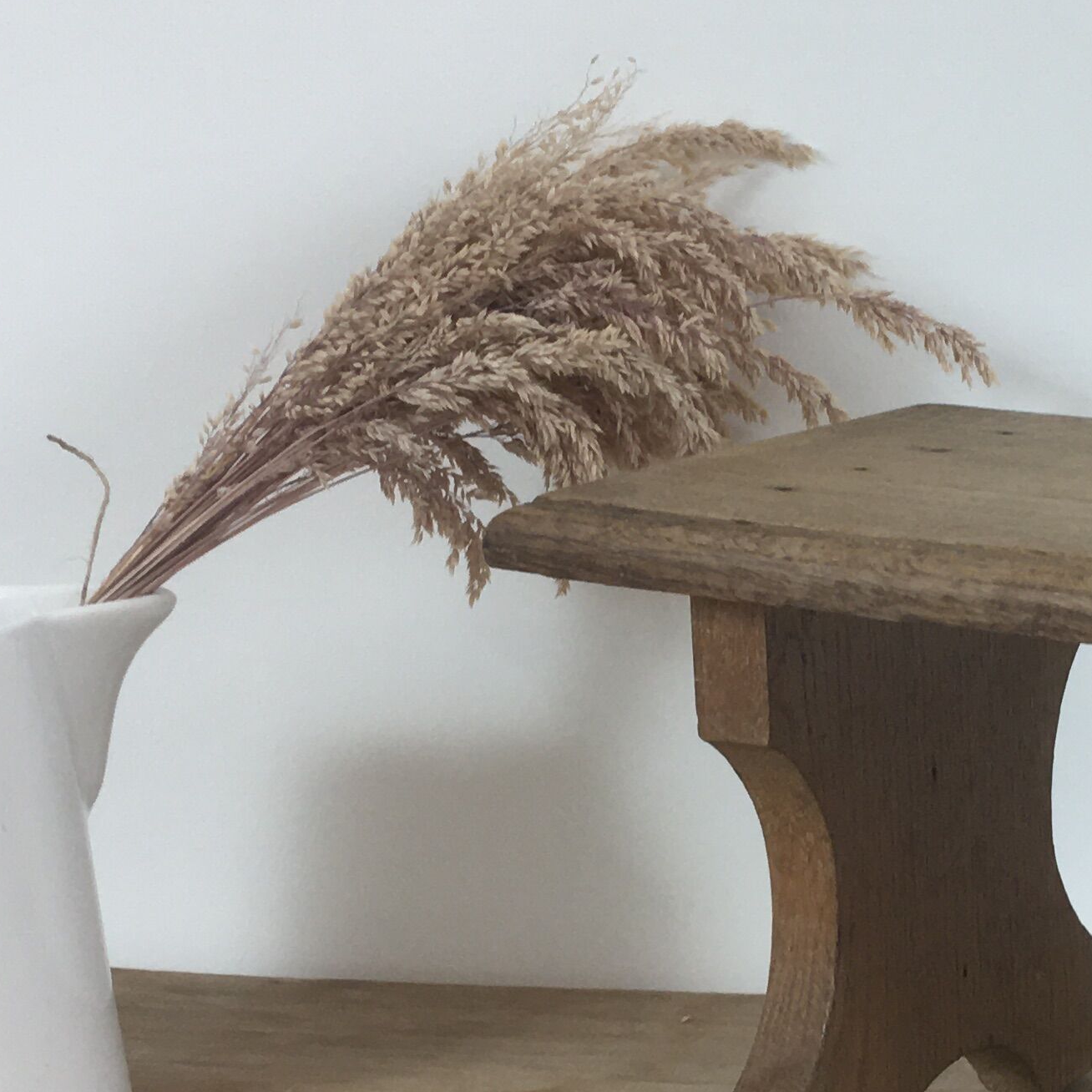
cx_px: 1004
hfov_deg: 21.4
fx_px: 2820
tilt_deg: -10.4
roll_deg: -0.4
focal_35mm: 79
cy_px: 659
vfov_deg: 21.9
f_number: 2.2
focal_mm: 4.15
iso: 40
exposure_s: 1/100
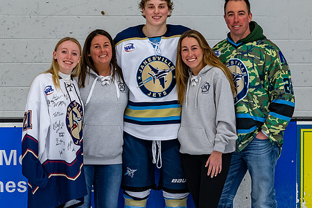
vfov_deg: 9.5
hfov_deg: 14.1
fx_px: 1258
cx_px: 167
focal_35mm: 145
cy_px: 96
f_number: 4
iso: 800
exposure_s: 1/250
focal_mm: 55
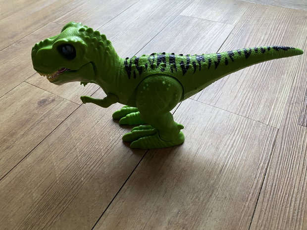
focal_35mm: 26
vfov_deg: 53.1
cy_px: 115
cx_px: 154
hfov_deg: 67.3
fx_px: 231
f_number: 1.8
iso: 400
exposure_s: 1/60
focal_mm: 4.25
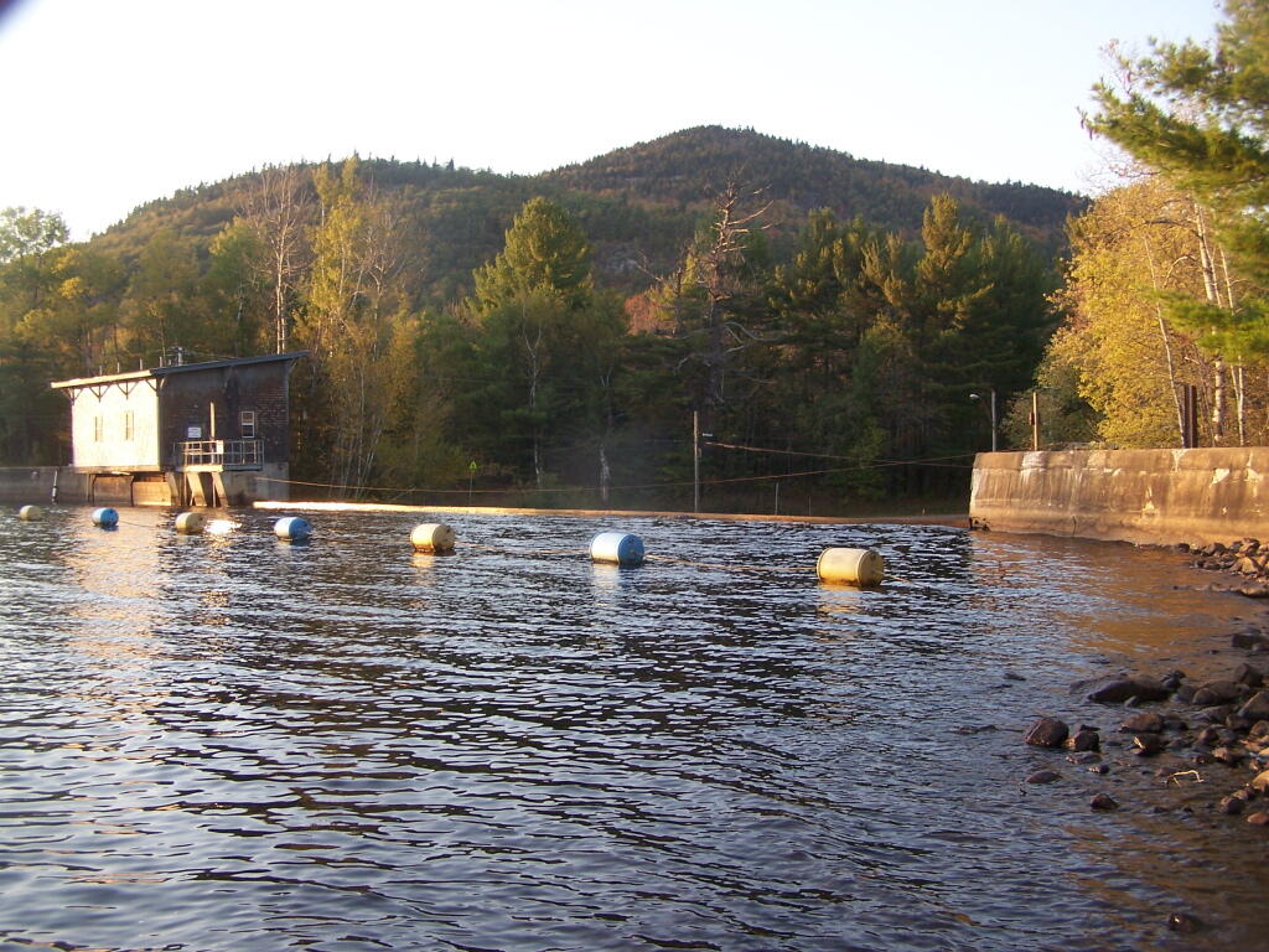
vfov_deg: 37.7
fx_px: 1393
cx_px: 634
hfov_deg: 49.0
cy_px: 476
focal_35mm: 38
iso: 80
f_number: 2.8
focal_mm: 6.3
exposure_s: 1/125
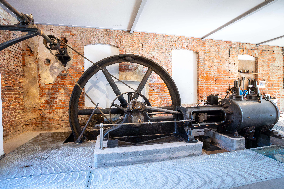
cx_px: 142
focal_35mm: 17
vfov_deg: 70.4
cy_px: 94
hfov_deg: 93.3
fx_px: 134
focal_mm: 17
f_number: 4.5
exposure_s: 1/320
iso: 6400
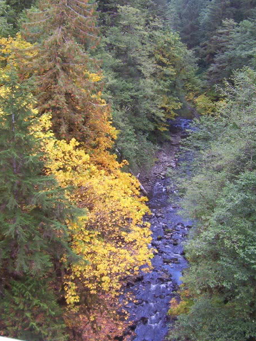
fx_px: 474
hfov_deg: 30.2
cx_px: 107
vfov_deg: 39.7
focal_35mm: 48
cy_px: 170
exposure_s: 1/111
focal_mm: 5.54
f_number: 2.76
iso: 100
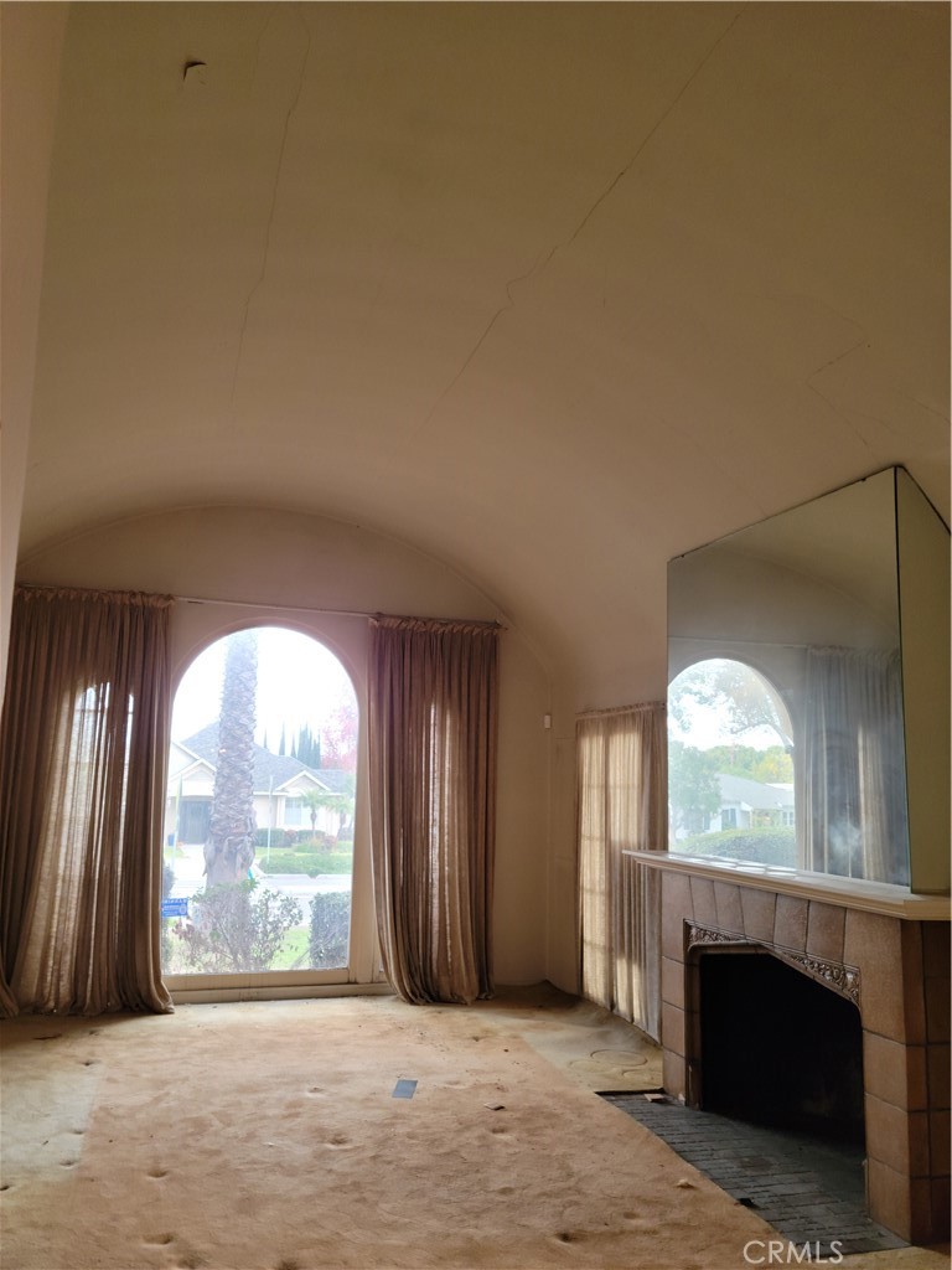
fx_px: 1027
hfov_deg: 49.7
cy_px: 635
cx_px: 476
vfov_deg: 63.4
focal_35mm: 28
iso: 160
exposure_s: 1/40
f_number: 2
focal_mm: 5.9
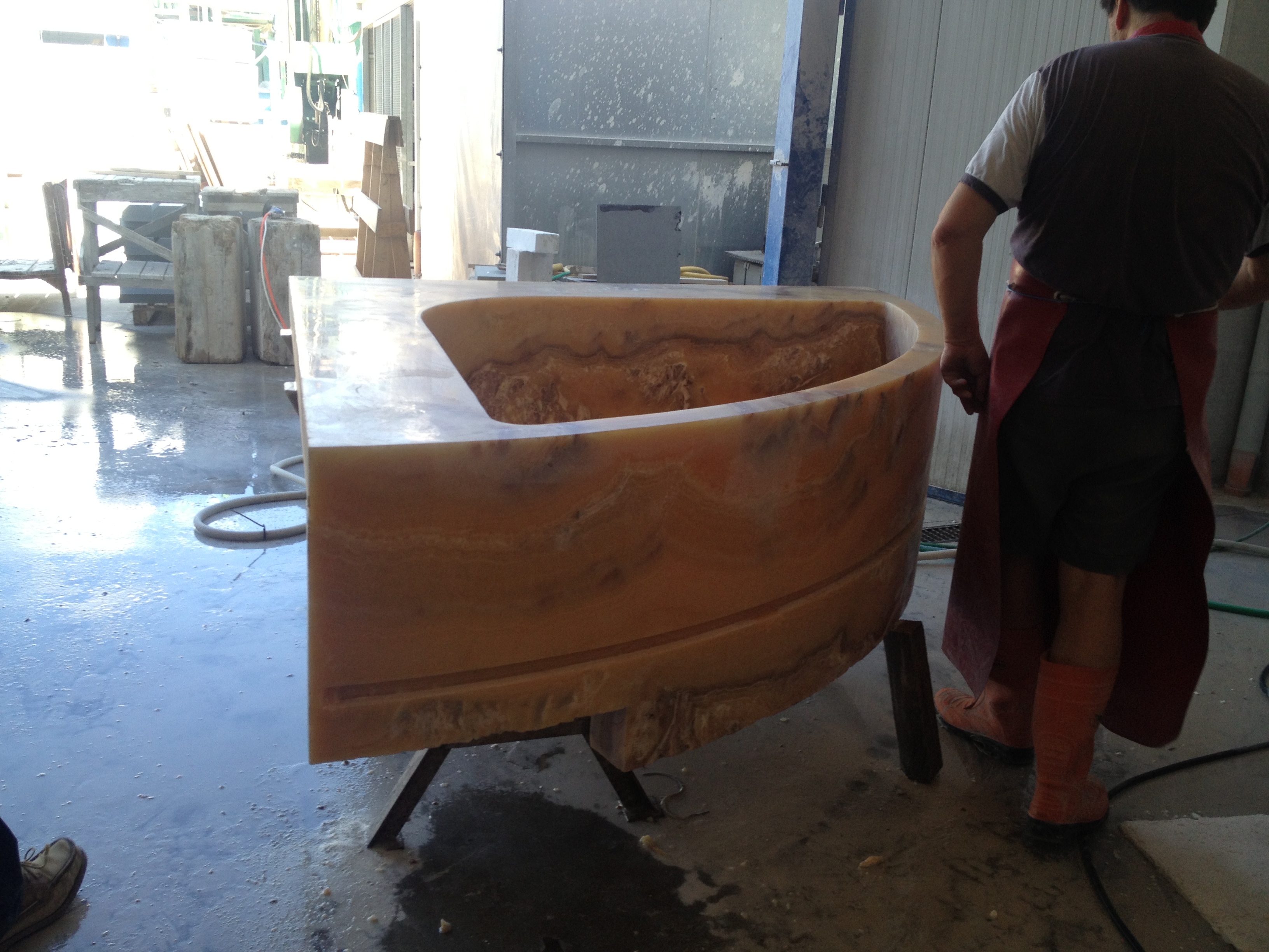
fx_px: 1283
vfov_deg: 40.7
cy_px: 476
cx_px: 634
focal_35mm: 35
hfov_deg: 52.6
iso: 50
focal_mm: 4.28
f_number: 2.4
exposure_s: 1/168
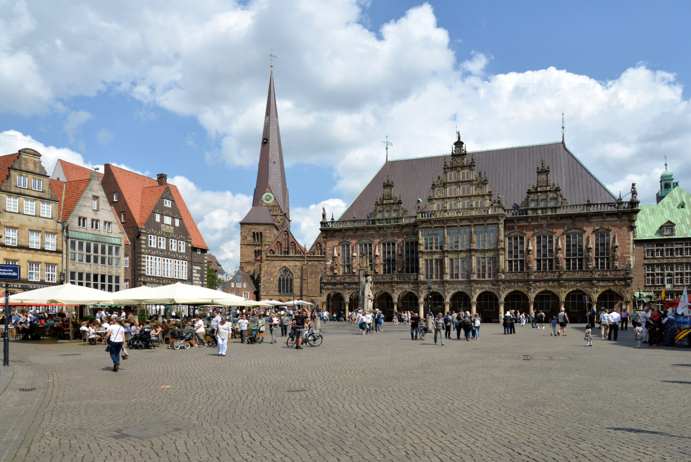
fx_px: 461
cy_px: 231
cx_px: 346
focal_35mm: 24
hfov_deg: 73.7
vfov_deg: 53.2
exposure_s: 1/320
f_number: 9
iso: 100
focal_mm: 24
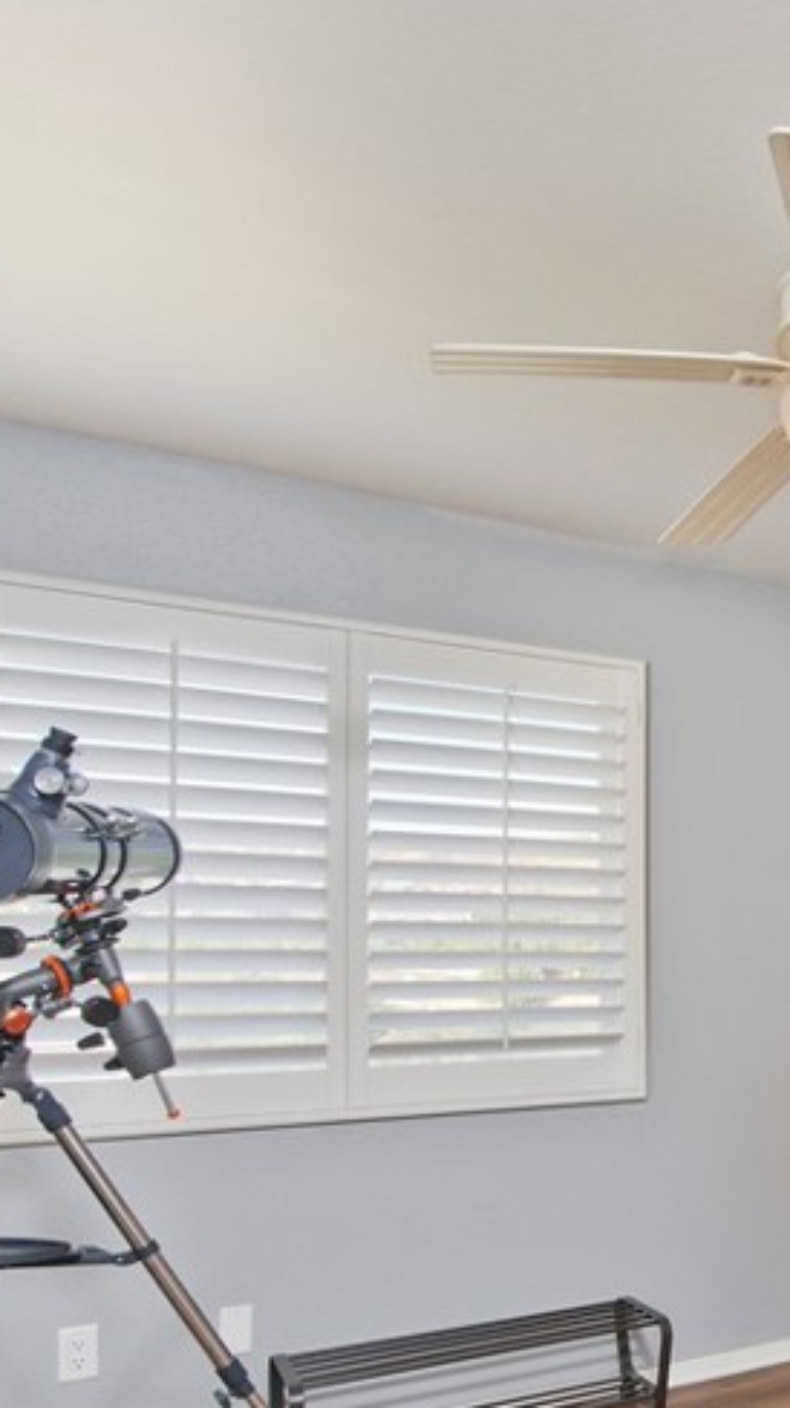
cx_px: 934
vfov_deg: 58.5
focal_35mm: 33
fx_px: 1231
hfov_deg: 30.5
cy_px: 907
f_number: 5.6
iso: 400
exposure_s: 1/200
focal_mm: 15
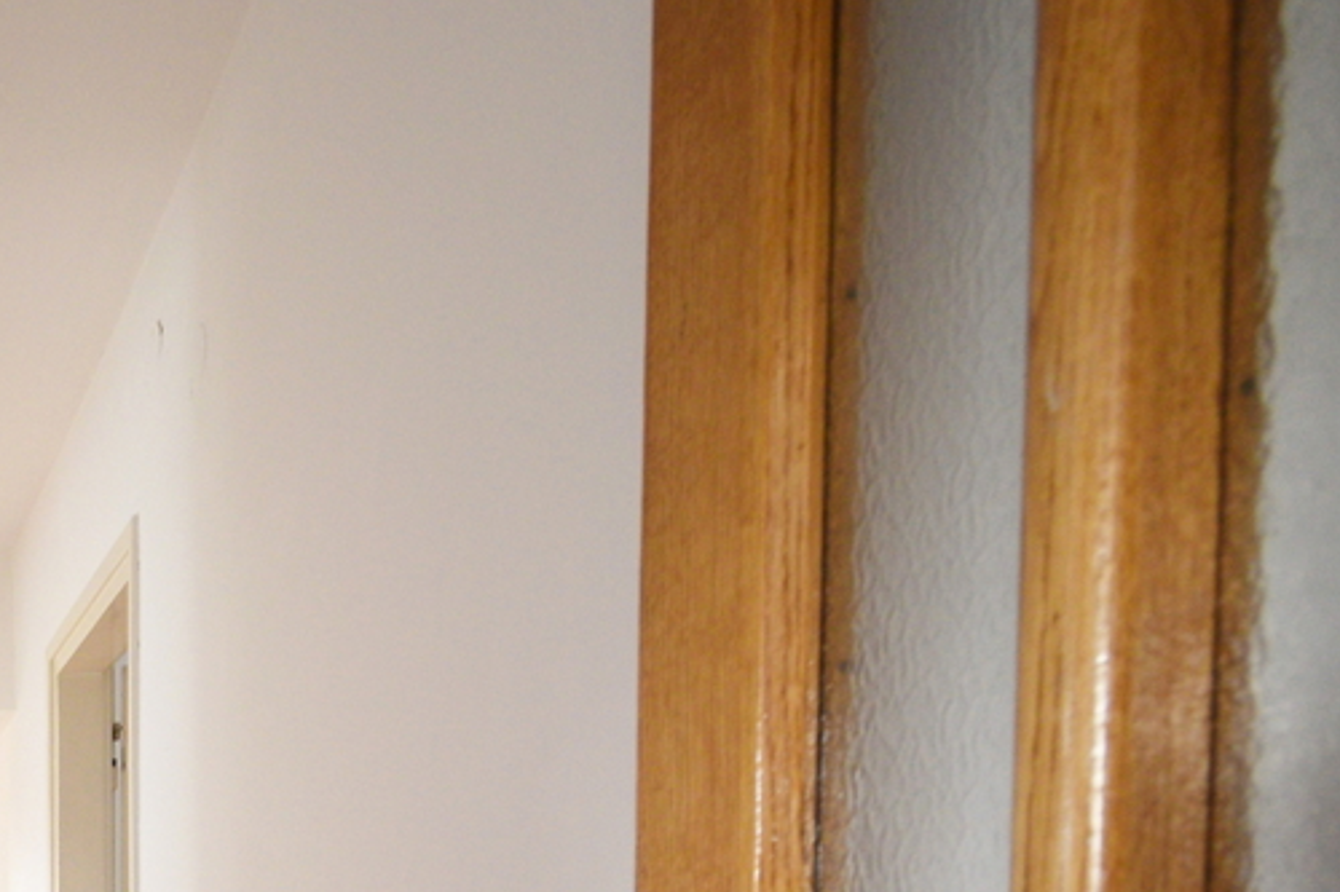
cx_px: -193
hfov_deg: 40.7
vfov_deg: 31.4
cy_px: 1047
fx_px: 1339
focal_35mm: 36
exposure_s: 1/25
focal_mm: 10
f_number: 4.5
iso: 560
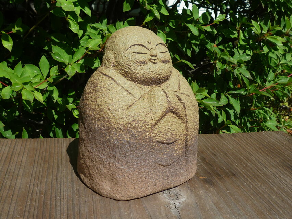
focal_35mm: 43
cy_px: 110
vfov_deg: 33.6
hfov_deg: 43.8
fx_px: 363
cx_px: 146
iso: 100
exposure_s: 1/800
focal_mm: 5.3
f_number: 4
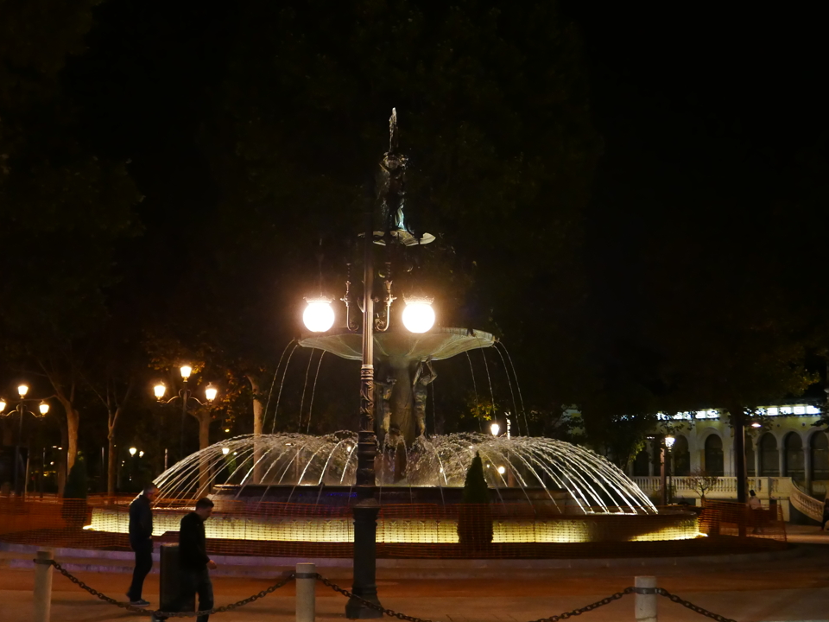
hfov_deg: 32.2
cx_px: 386
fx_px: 1437
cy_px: 316
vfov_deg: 24.4
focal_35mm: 60
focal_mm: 22.7
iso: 3200
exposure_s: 1/80
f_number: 2.7
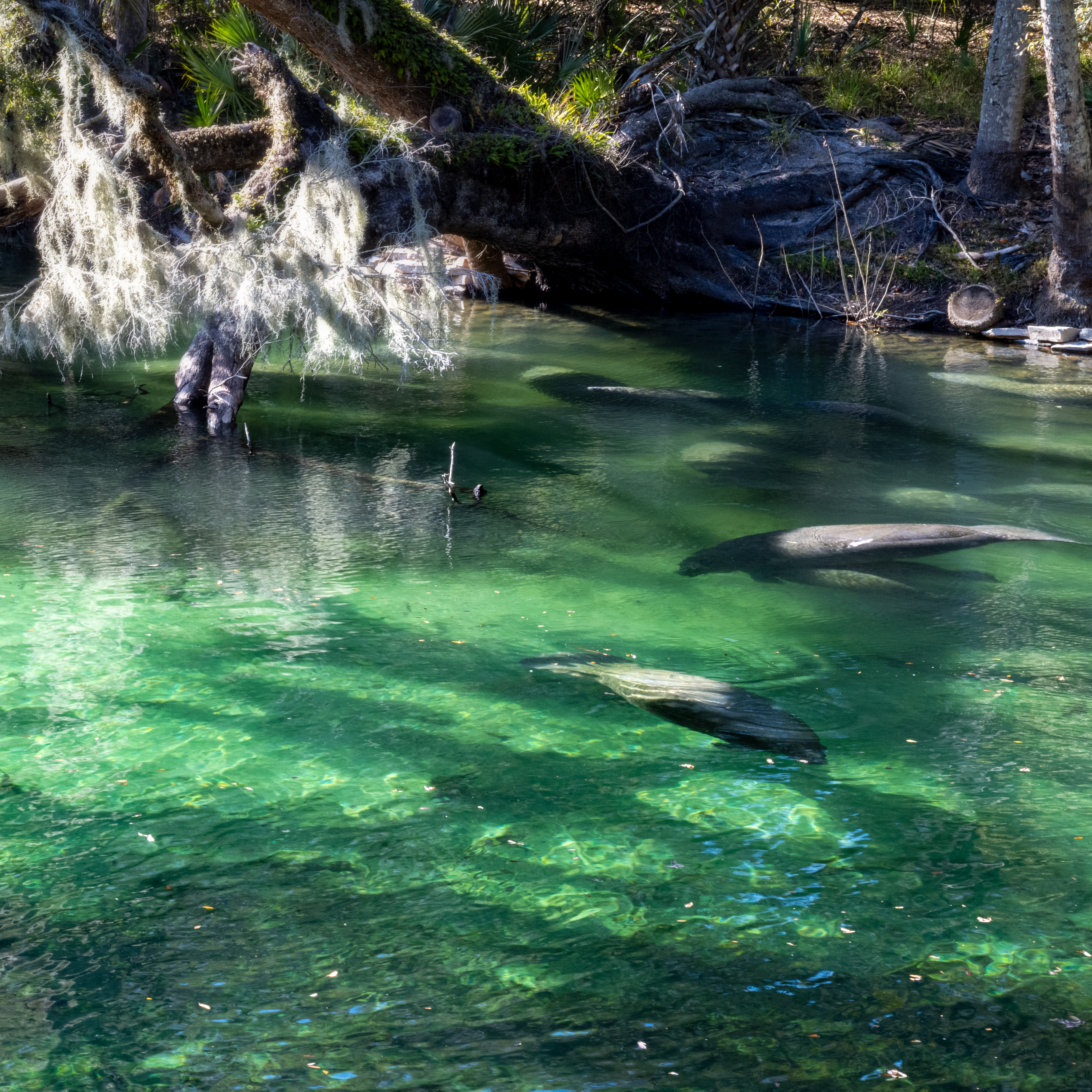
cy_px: 405
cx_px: 201
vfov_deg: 15.1
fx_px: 4104
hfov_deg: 15.1
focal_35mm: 115
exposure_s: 1/25
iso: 400
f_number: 22
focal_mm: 70
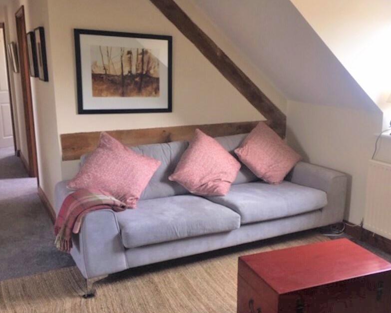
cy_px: 167
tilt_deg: -14.1
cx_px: 232
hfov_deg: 48.8
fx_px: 428
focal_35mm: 37
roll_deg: -0.6
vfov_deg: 40.1
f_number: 2.2
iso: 25
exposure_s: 1/33
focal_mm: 4.15
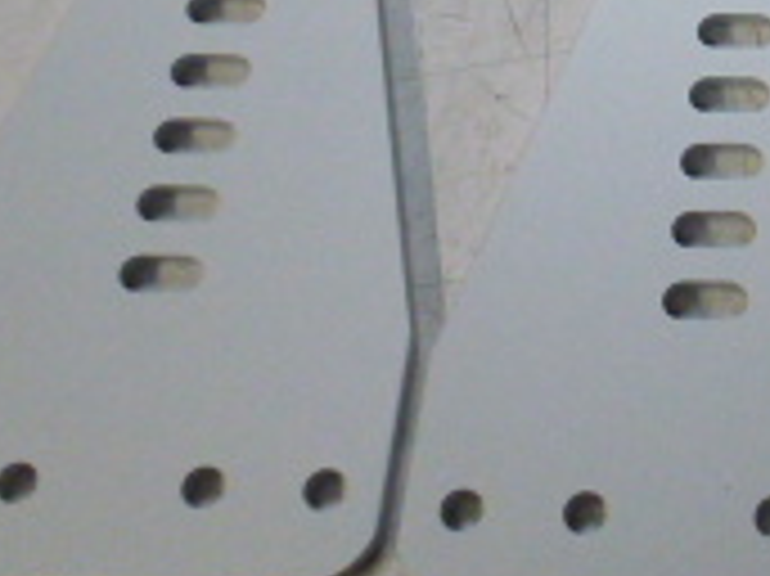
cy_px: -14
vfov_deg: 16.0
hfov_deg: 18.9
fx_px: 2001
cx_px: 1189
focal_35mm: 90
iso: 400
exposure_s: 1/60
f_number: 3.3
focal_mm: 4.3
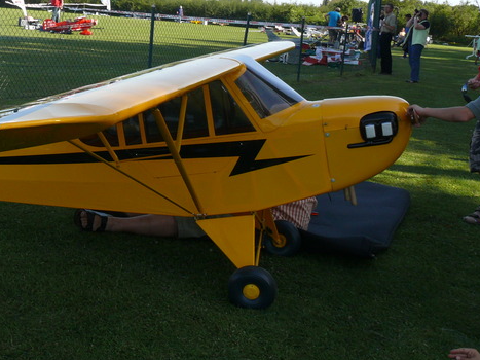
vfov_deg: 24.3
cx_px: 97
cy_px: 129
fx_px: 832
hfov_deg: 31.4
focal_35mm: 60
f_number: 5
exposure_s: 1/250
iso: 100
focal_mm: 7.4
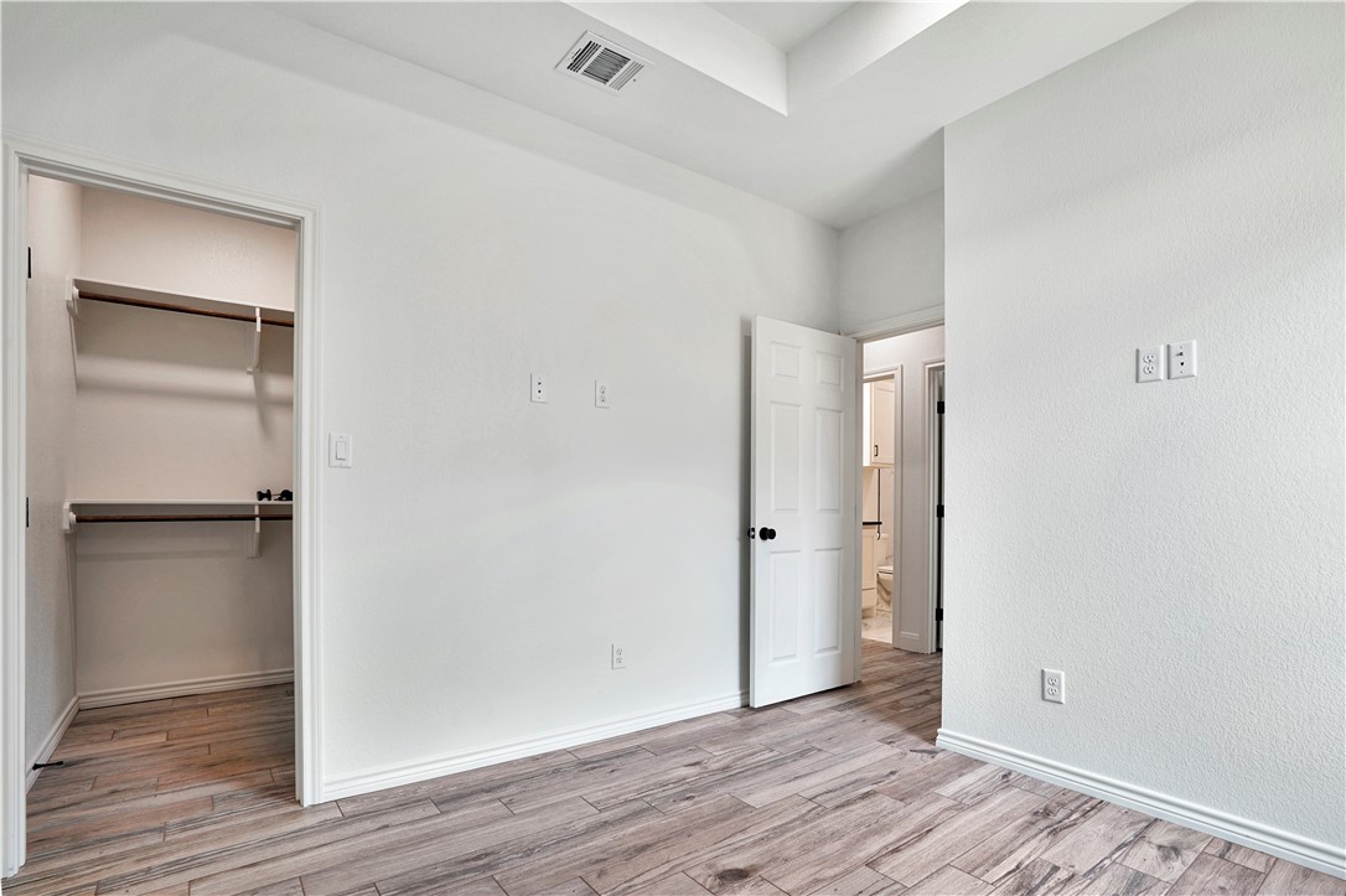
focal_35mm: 16
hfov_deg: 96.8
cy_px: 448
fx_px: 598
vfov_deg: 73.7
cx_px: 673
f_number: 8
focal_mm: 16
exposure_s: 1/3
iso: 100
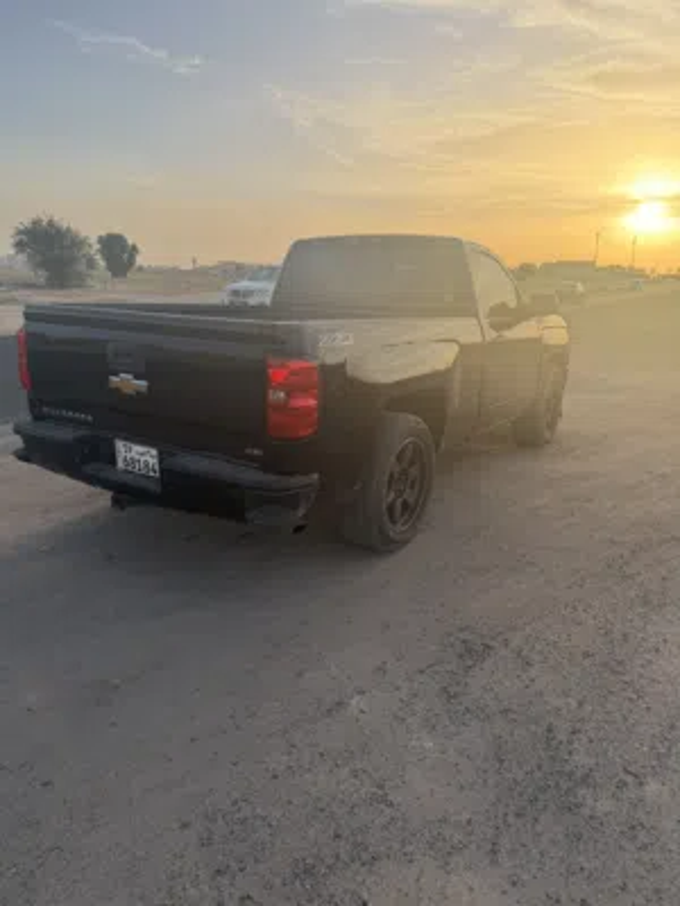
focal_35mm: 24
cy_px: 453
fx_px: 629
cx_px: 340
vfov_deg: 71.6
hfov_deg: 56.8
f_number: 1.78
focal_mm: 6.76
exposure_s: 1/1230
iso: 100
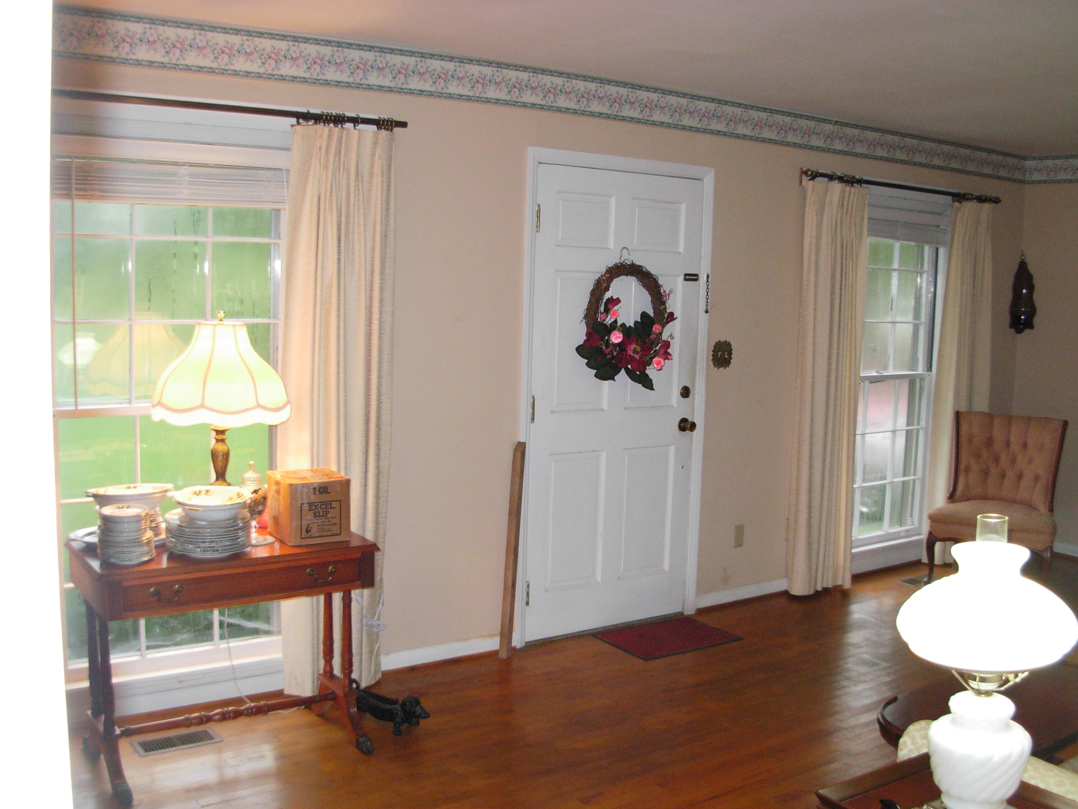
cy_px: 404
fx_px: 1183
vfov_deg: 37.7
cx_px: 539
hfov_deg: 49.0
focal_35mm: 38
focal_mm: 6.3
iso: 259
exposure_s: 1/73.9
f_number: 2.9
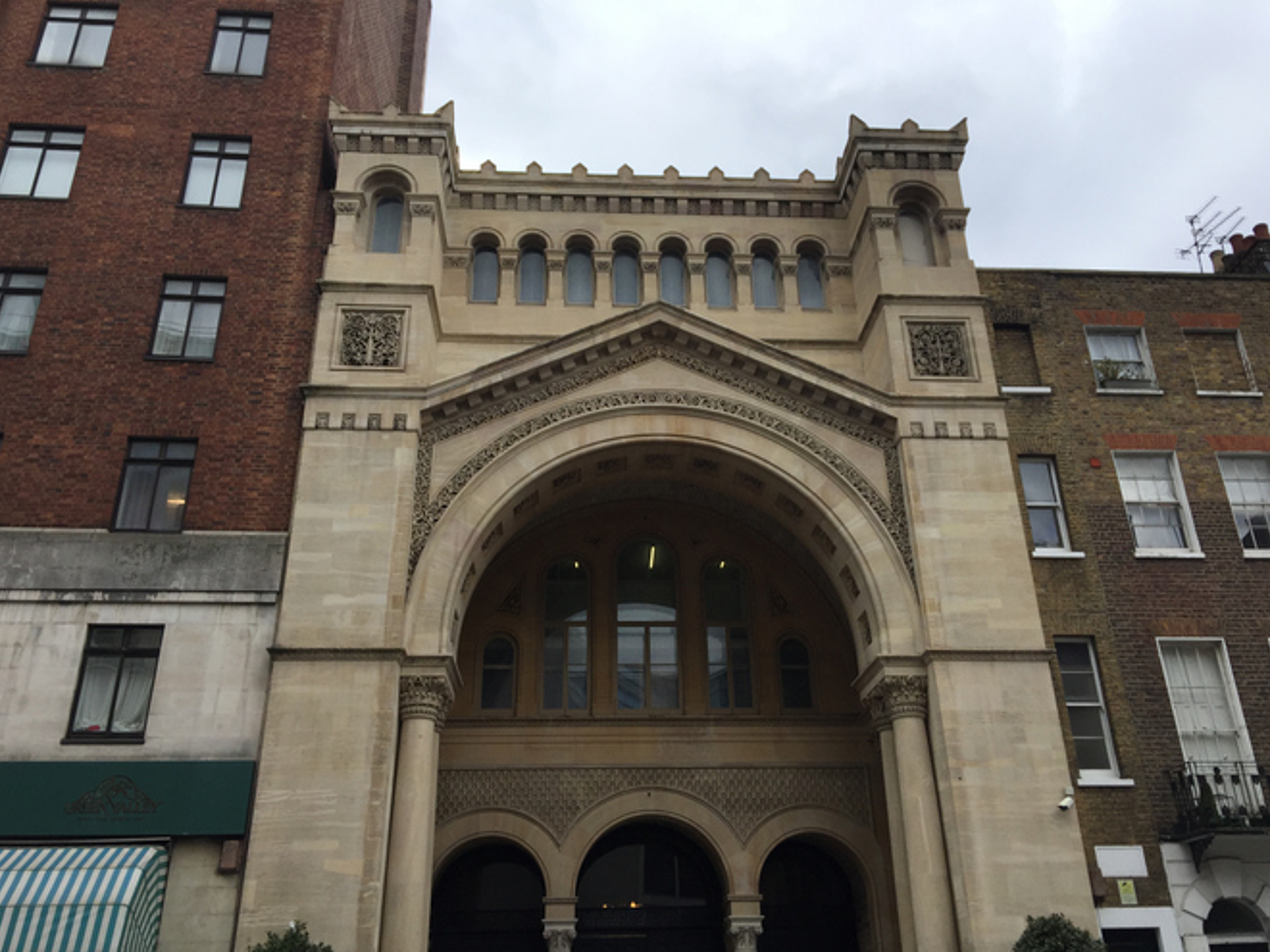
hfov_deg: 60.0
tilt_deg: +26.4
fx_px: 1101
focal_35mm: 30
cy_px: 485
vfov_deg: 46.8
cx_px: 640
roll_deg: +0.1
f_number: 2.2
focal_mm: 4.15
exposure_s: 1/1014
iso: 32
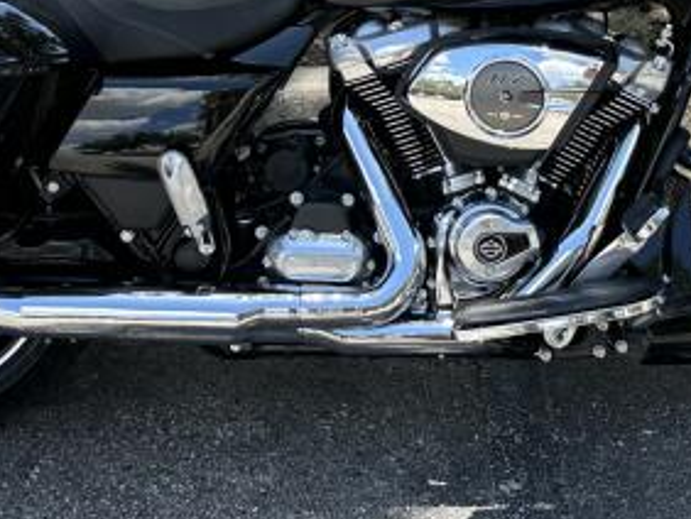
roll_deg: +0.0
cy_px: 100
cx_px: 372
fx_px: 1359
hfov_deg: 28.5
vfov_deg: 21.4
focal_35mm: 68
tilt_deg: -20.2
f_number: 1.78
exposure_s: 1/903
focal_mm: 6.86
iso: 80
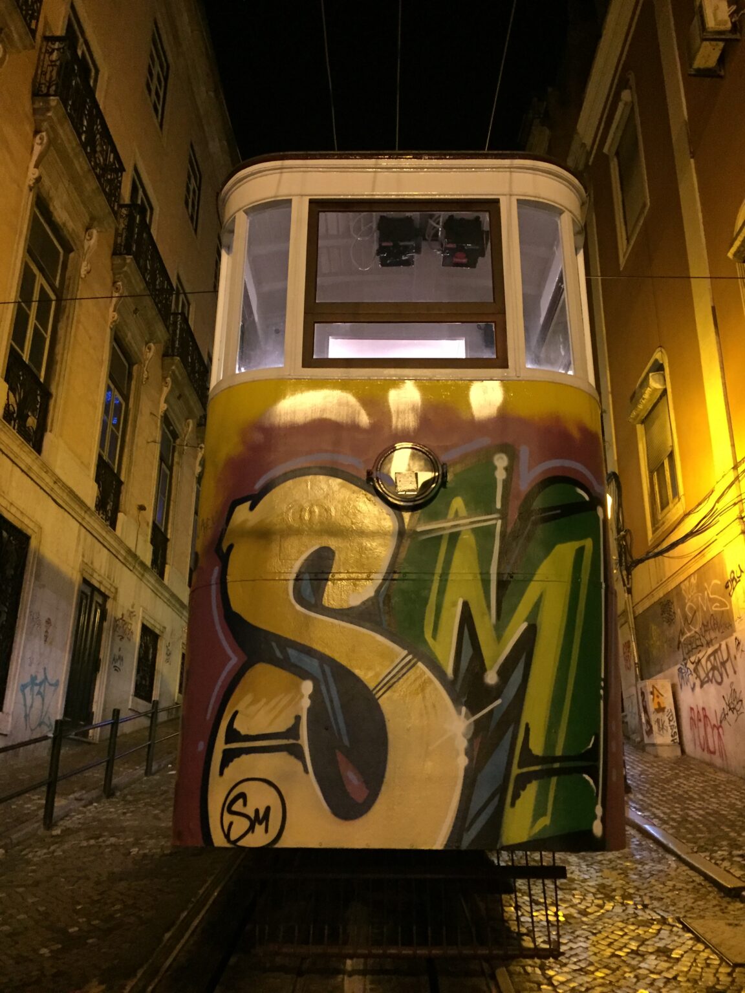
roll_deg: -1.7
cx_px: 372
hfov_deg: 48.2
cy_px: 496
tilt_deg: +21.2
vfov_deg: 61.7
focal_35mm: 29
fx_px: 832
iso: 400
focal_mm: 4.15
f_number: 2.2
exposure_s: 1/17
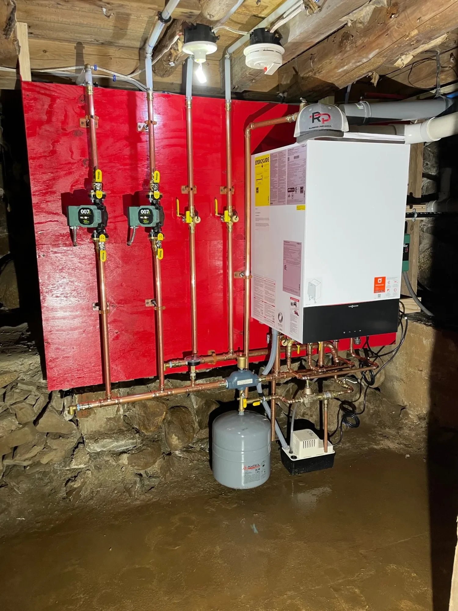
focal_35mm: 26
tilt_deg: -11.0
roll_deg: +1.3
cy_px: 306
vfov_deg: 67.3
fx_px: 459
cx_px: 229
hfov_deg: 53.1
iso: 100
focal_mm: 4.2
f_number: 1.6
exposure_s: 1/60
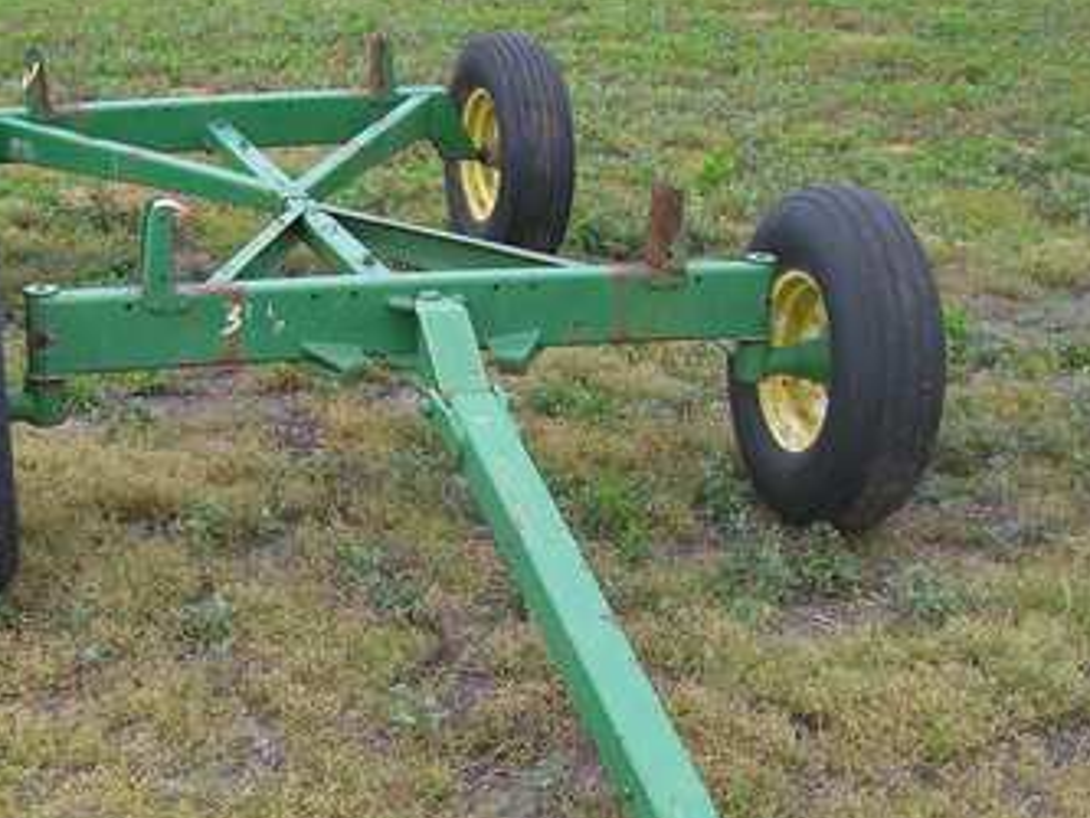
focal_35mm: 62
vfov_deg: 23.5
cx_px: 390
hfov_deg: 31.0
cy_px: 596
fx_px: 1953
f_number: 2.7
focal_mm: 6.2
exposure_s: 1/320
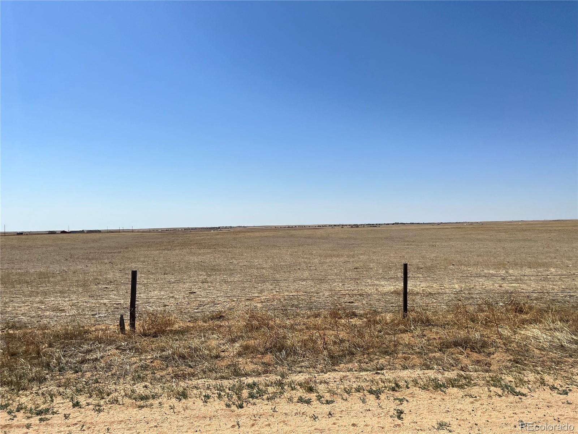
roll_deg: +0.3
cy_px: 217
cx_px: 289
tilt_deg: +0.8
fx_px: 434
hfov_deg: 67.3
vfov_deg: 53.1
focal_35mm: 26
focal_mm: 5.7
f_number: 1.5
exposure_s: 1/10309
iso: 50
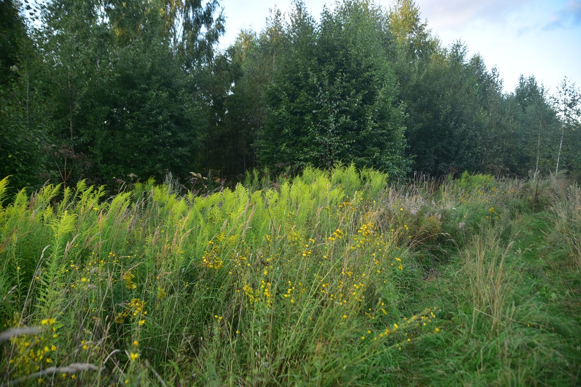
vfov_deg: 41.1
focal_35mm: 32
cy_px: 194
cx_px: 290
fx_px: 516
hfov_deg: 58.7
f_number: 3.5
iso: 200
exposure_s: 1/125
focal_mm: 32
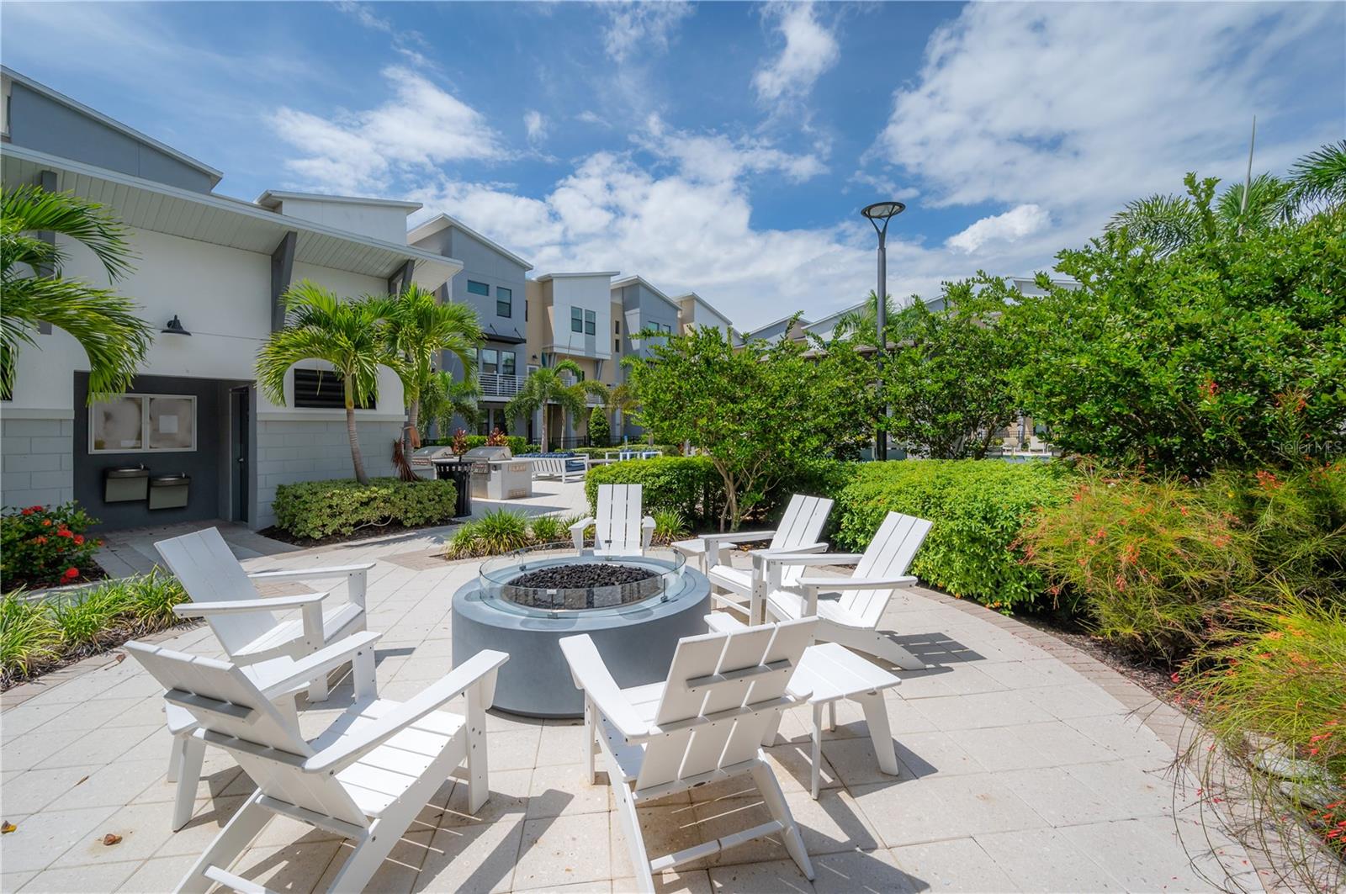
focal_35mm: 14
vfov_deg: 81.1
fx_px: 523
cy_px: 447
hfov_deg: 104.3
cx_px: 673
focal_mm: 14
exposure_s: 1/1000
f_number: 10
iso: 320
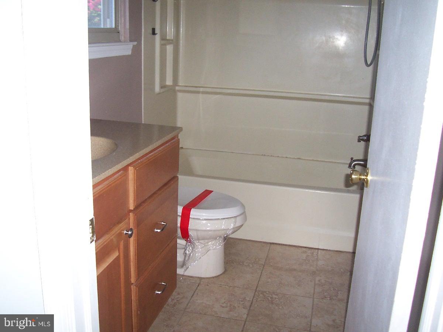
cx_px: 222
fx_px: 474
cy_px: 166
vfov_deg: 38.7
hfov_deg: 50.1
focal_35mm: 37
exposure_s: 1/60
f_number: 2.8
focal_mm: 5.6
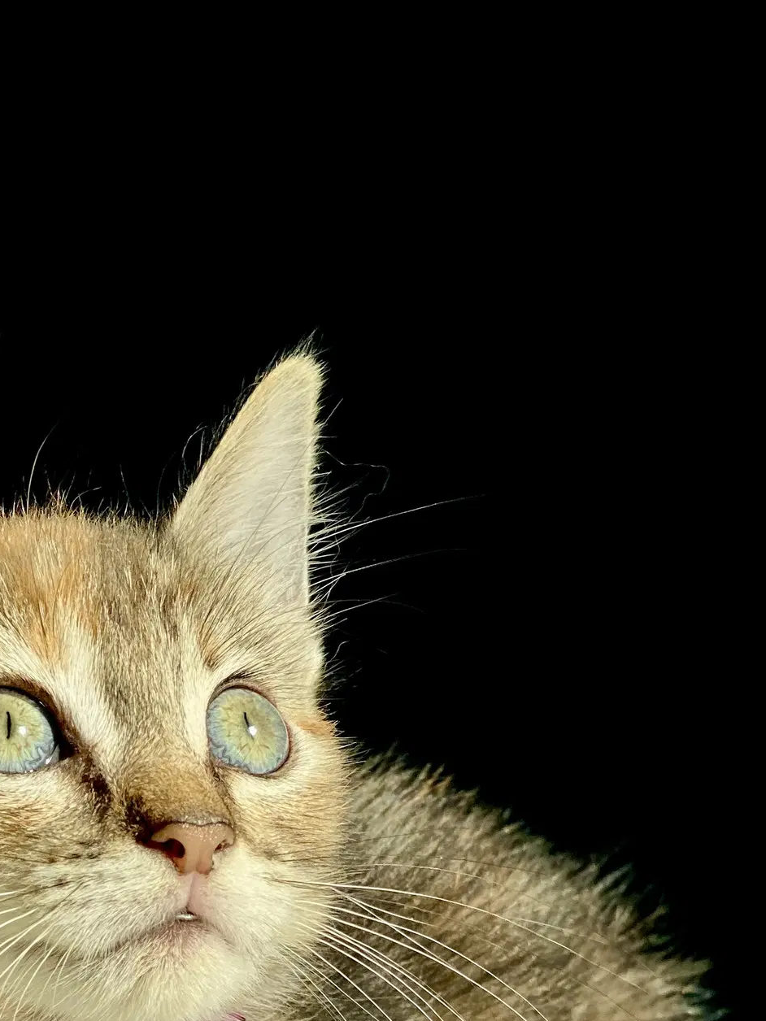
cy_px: 978
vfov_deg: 18.2
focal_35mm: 106
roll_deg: -3.0
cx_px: 194
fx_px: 3127
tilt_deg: -10.0
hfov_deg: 13.9
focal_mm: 6
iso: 20
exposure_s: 1/417
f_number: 2
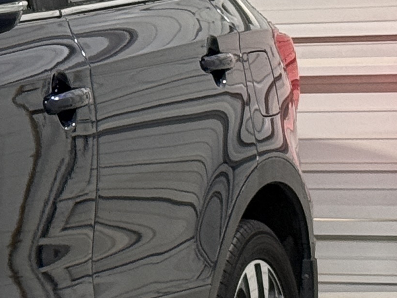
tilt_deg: -0.1
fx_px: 2707
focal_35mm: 236
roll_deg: -0.1
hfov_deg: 7.8
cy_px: 148
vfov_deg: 6.3
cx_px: -523
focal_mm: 6.76
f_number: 1.78
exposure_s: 1/60
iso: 125
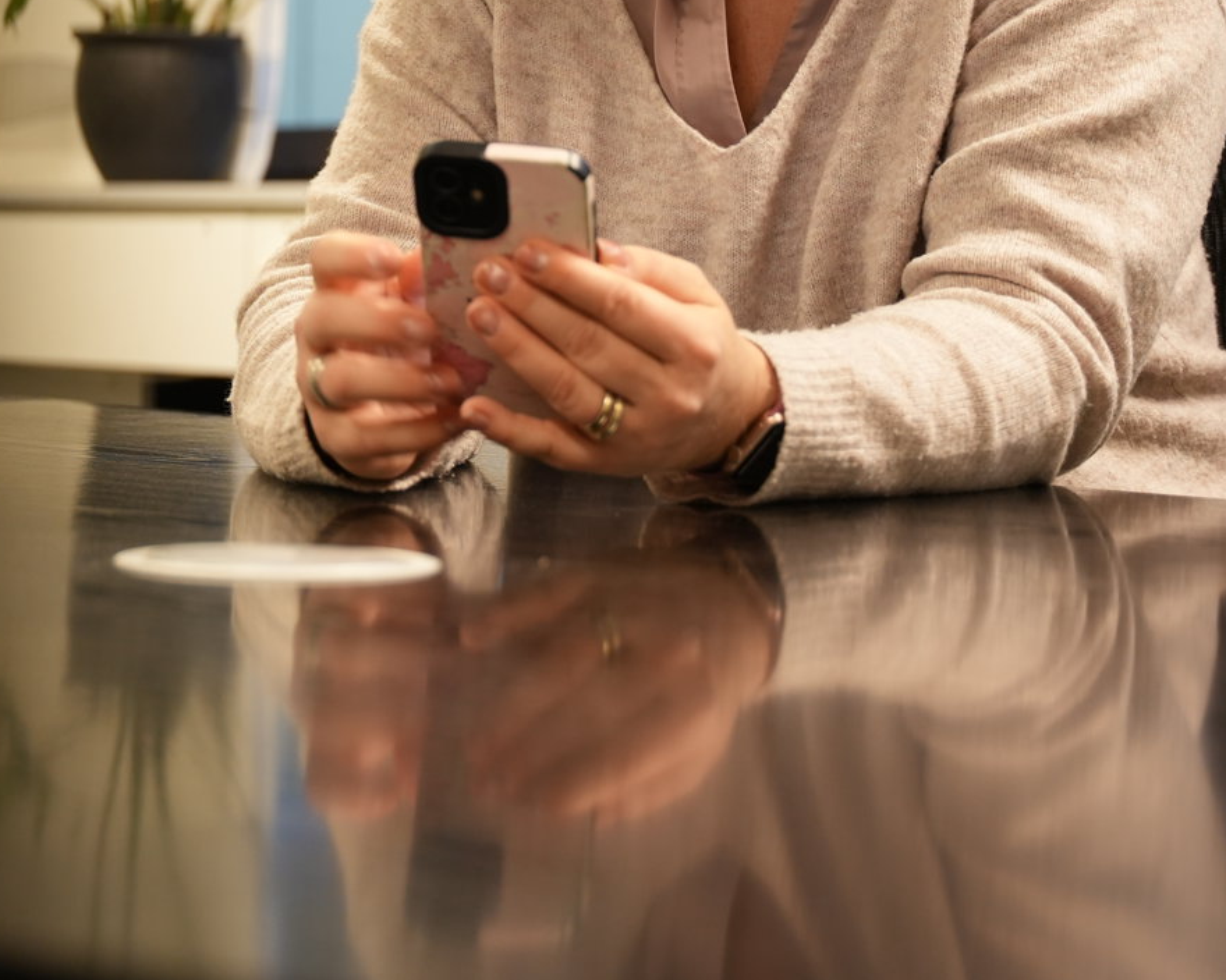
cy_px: 26
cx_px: 149
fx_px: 3642
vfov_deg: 15.1
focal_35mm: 100
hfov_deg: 18.8
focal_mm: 43.6
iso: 800
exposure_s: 1/60
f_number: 2.8
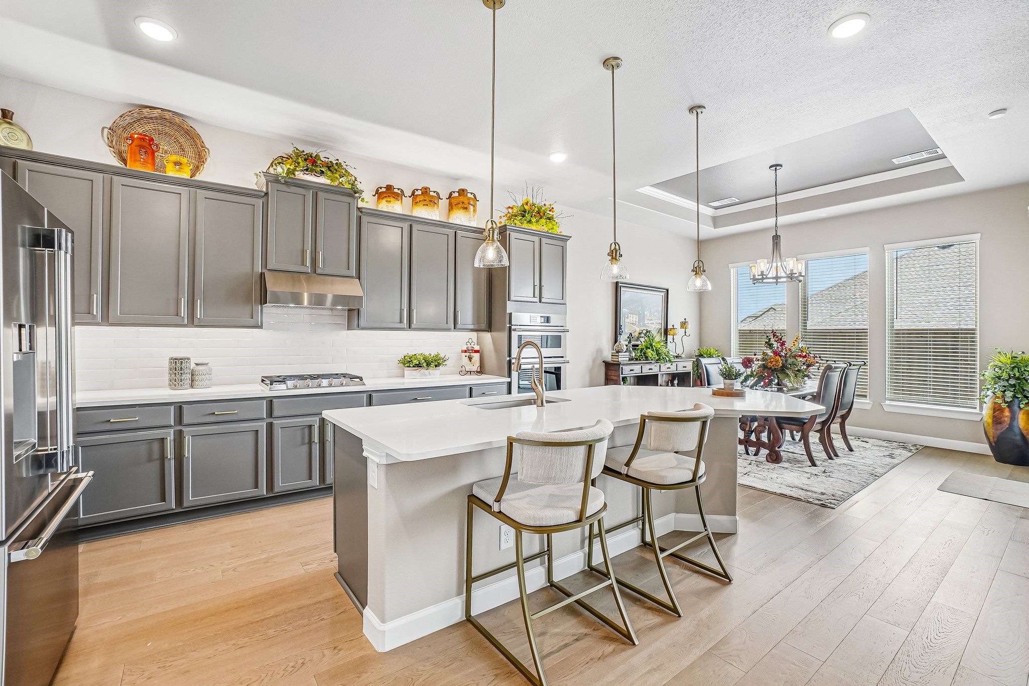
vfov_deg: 77.3
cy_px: 343
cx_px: 514
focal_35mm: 15
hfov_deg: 100.4
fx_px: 429
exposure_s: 1/20
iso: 400
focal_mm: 10
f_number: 8
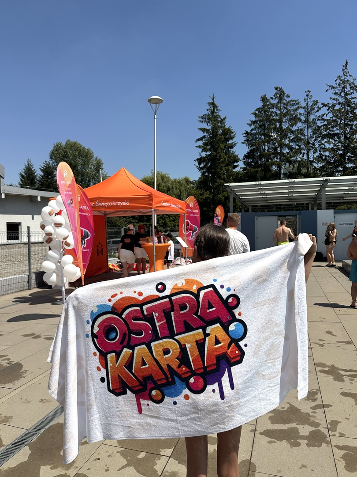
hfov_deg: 56.8
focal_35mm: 24
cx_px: 178
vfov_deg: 71.6
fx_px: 330
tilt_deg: -2.1
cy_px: 238
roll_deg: +0.8
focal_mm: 6.86
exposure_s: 1/7576
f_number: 1.78
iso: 80
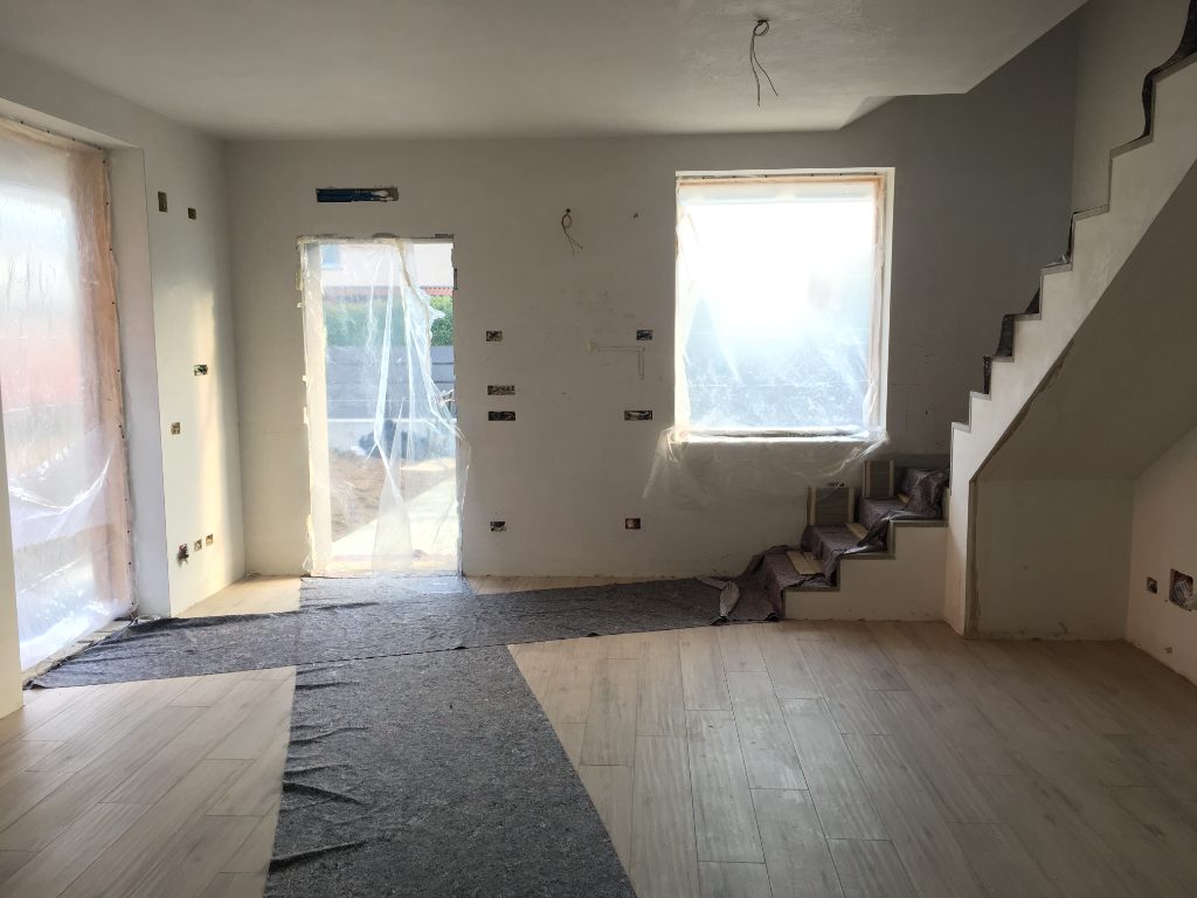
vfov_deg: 48.2
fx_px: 1003
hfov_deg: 61.7
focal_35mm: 29
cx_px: 598
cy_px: 449
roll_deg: +0.5
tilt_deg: -6.3
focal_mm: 4.15
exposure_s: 1/33
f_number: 2.2
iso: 32
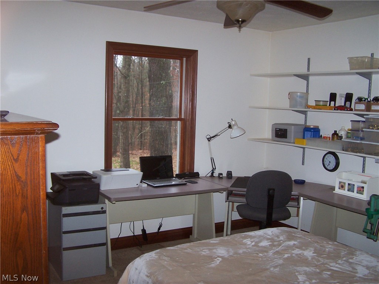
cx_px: 190
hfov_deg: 49.0
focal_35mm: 38
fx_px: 416
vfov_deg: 37.7
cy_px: 142
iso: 140
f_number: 2.8
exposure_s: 1/60
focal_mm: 6.3
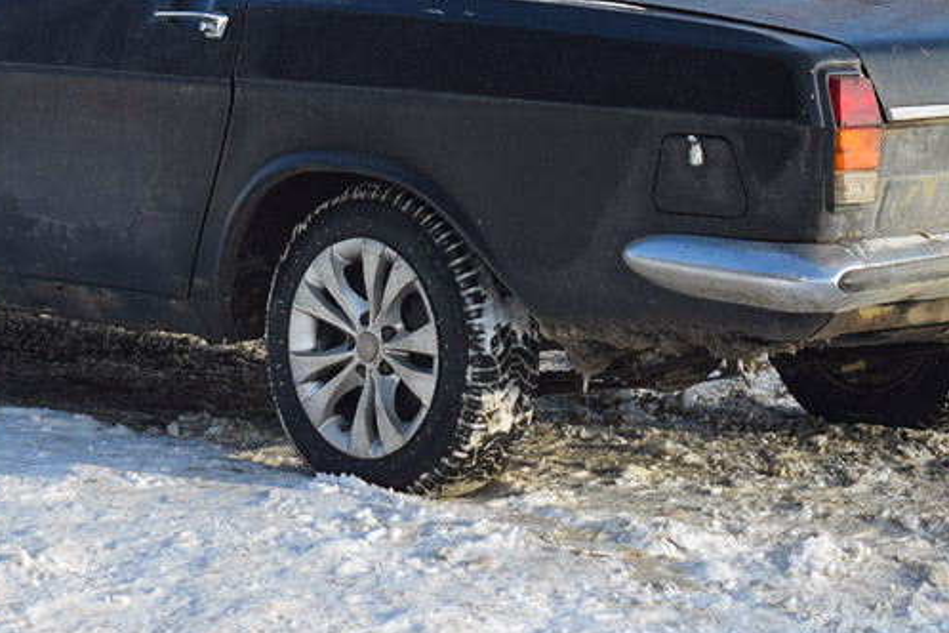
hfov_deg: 15.8
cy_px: -124
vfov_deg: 10.4
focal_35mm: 130
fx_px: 3427
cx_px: 387
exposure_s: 1/500
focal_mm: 36
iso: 200
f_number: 5.6
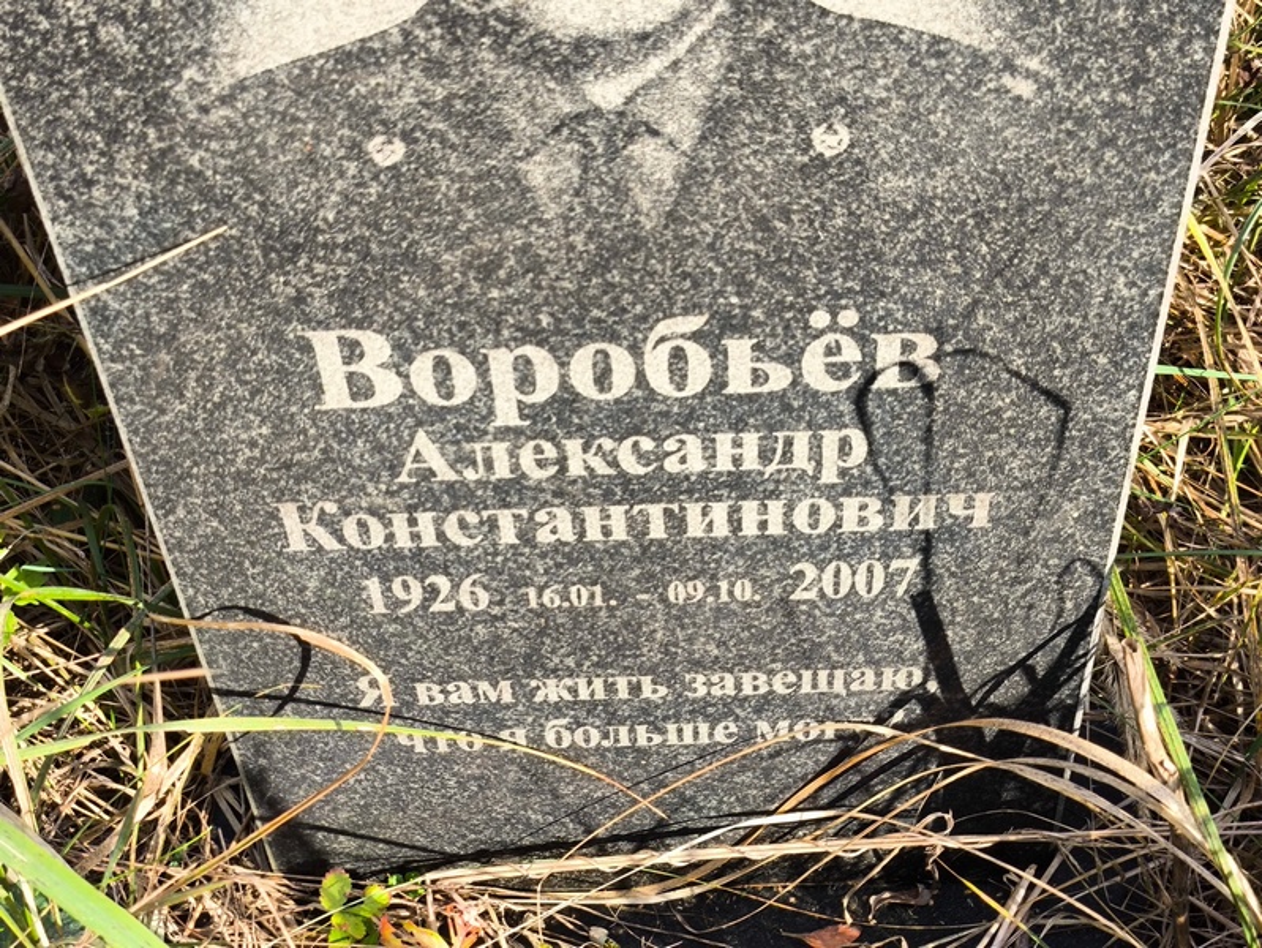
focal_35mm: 50
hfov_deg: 38.2
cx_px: 631
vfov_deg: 29.1
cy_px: 474
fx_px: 1824
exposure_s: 1/338
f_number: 1.7
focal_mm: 4.71
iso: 50
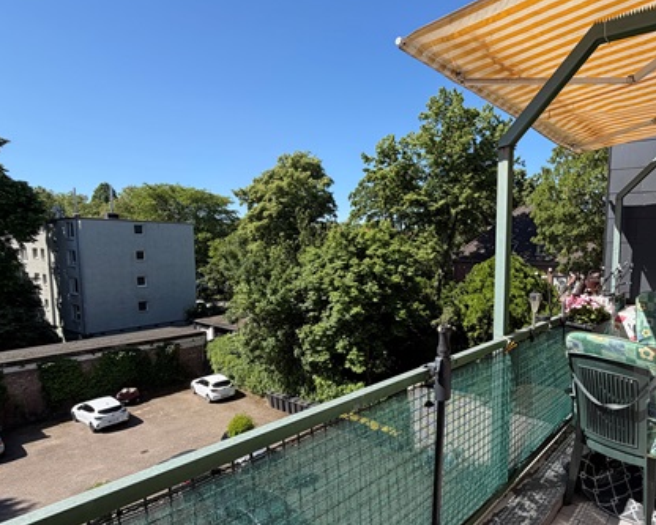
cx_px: 448
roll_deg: -0.7
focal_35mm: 21
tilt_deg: -4.3
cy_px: 282
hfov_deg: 74.7
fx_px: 408
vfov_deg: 65.5
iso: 40
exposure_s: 1/770
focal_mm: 2.22
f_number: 2.2
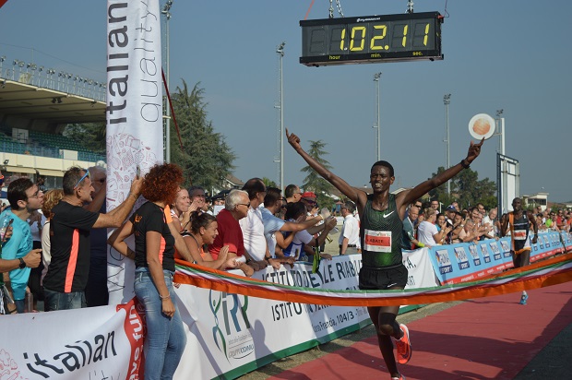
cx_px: 286
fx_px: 905
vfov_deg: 23.7
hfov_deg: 35.1
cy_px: 190
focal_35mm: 57
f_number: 4.8
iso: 100
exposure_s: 1/1250
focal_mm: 38
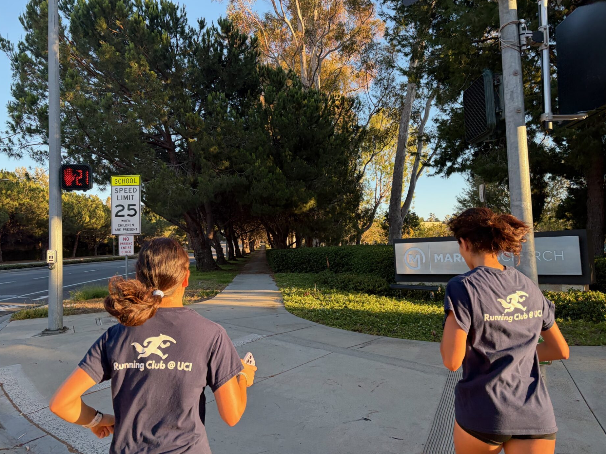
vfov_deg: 51.4
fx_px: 473
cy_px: 221
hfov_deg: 65.3
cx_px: 295
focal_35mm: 27
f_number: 1.6
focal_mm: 5.96
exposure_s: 1/395
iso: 64
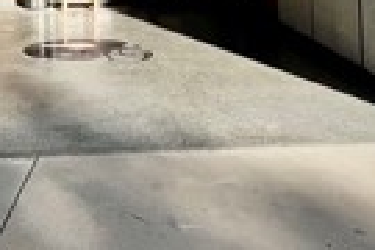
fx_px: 667
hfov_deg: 31.2
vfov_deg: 18.7
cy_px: -128
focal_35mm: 64
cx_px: 122
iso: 32
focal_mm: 1.57
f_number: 1.8
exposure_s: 1/1553
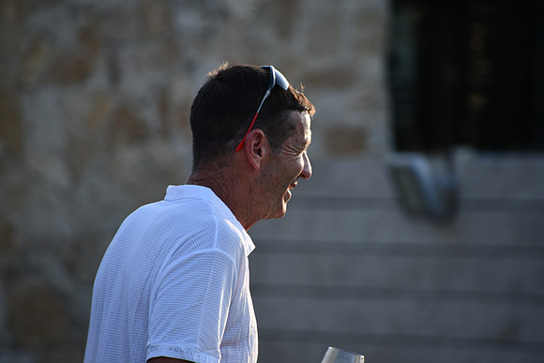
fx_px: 6801
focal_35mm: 450
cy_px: 182
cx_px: 272
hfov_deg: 4.6
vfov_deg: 3.1
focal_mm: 300
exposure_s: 1/250
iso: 160
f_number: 6.3
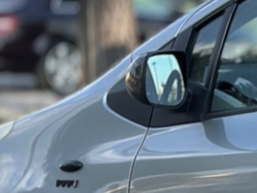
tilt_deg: -3.7
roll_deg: +0.1
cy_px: 134
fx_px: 2197
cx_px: 641
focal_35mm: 296
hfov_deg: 6.4
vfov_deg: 5.0
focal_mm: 6.86
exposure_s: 1/1185
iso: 80
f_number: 1.78
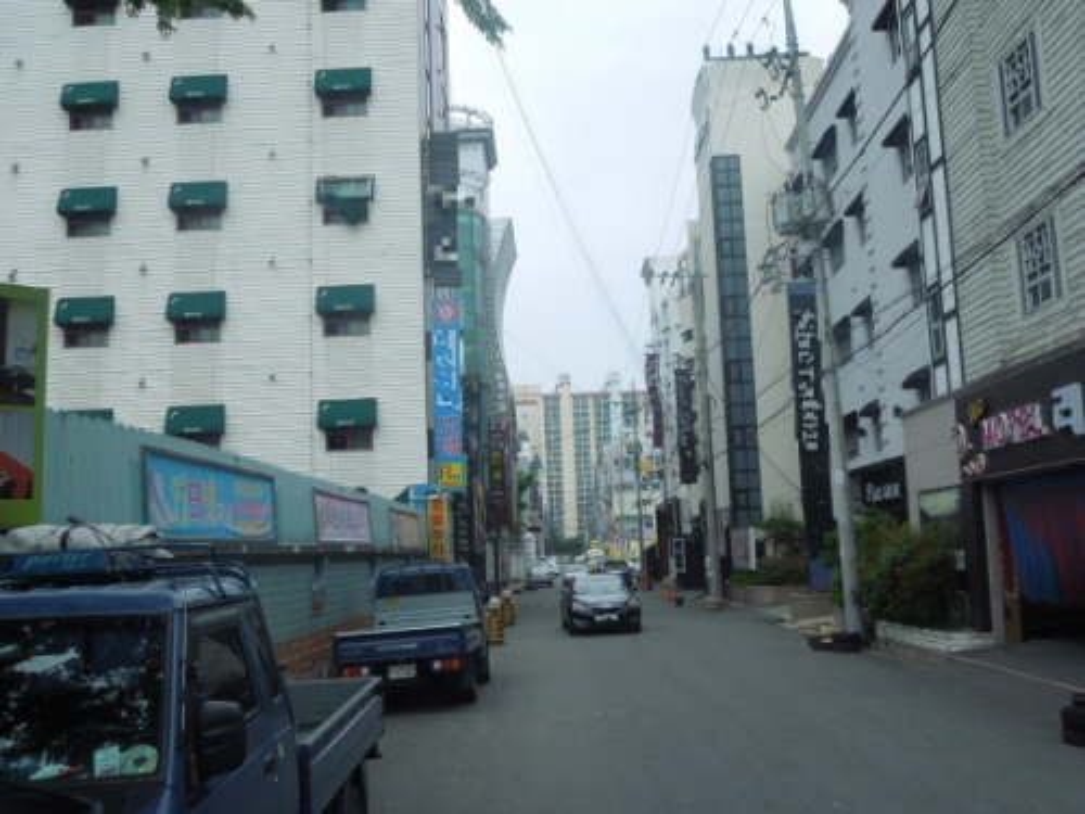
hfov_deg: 52.6
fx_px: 1097
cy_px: 407
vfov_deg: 40.7
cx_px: 542
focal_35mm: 35
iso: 100
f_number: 3.7
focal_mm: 6.3
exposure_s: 1/500
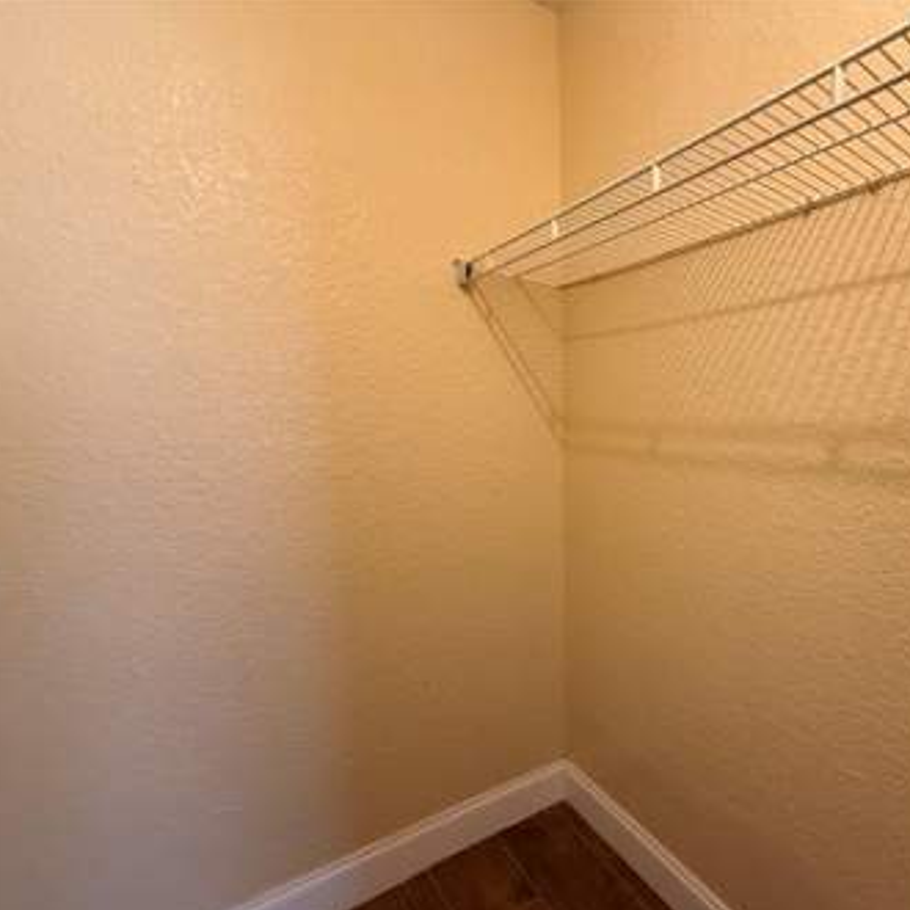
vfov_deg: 80.6
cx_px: 640
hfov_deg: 76.9
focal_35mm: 18
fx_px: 535
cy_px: 494
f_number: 2.2
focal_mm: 2.22
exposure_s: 1/60
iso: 400
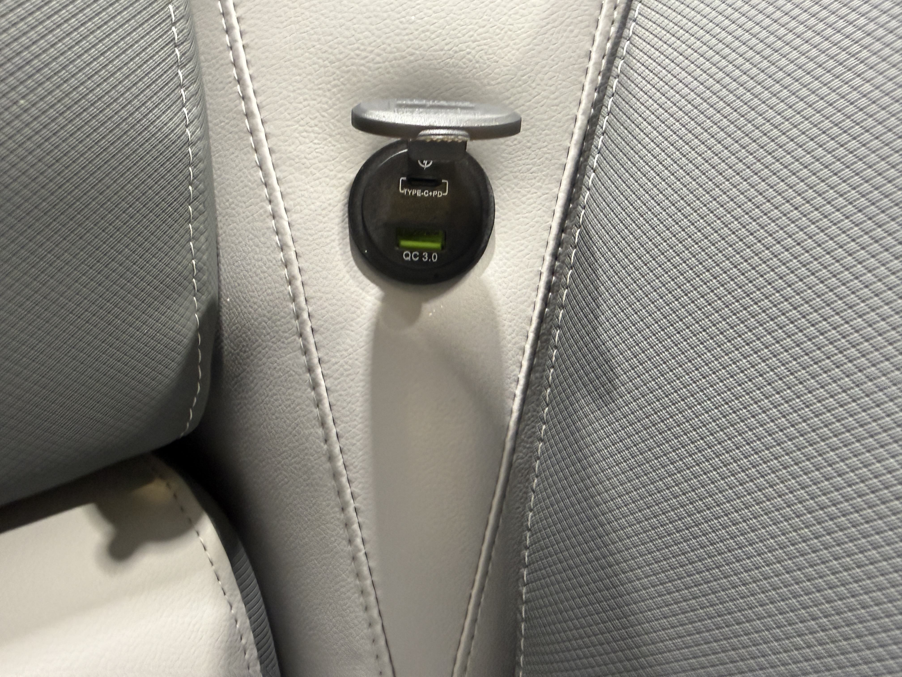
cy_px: 338
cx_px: 451
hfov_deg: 71.6
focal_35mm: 24
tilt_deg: -13.3
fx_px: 625
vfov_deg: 56.8
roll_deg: -1.5
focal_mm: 2.22
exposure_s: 1/60
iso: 250
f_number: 2.2
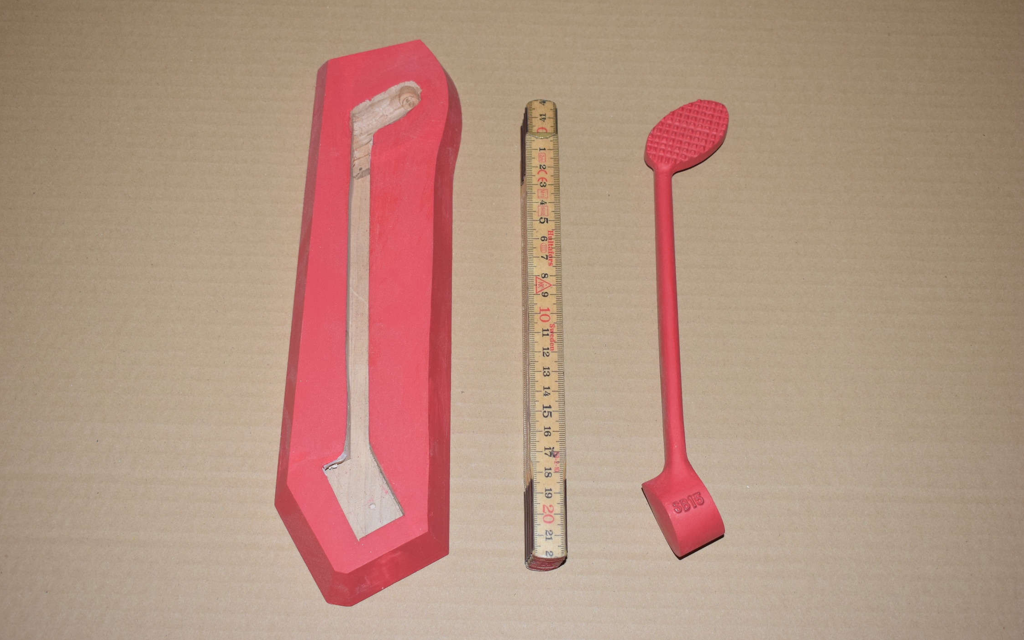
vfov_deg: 27.1
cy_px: 327
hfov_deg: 42.2
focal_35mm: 48
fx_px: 1326
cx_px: 513
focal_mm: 31
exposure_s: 1/125
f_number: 5.6
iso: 800
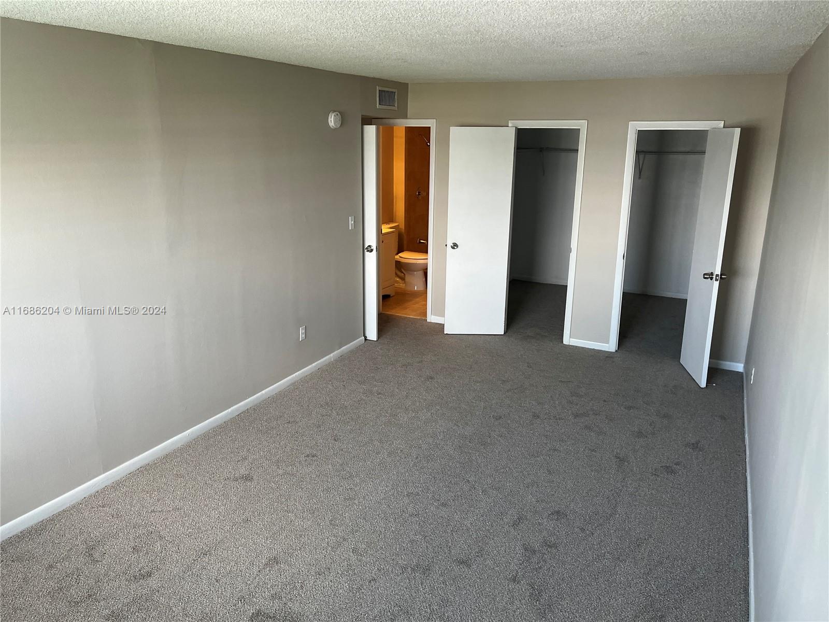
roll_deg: +0.0
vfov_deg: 53.1
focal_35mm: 26
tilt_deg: -14.0
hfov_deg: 67.3
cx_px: 414
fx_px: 623
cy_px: 311
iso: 125
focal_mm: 5.1
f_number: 1.6
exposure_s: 1/120
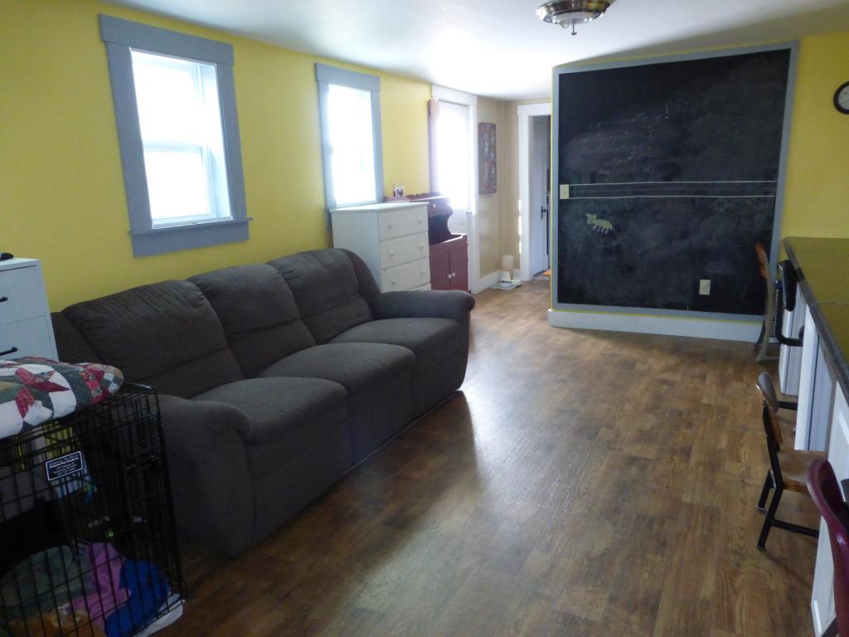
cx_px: 424
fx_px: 589
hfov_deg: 71.6
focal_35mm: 24
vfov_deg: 56.8
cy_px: 318
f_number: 3.3
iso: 640
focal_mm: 4.3
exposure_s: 1/60
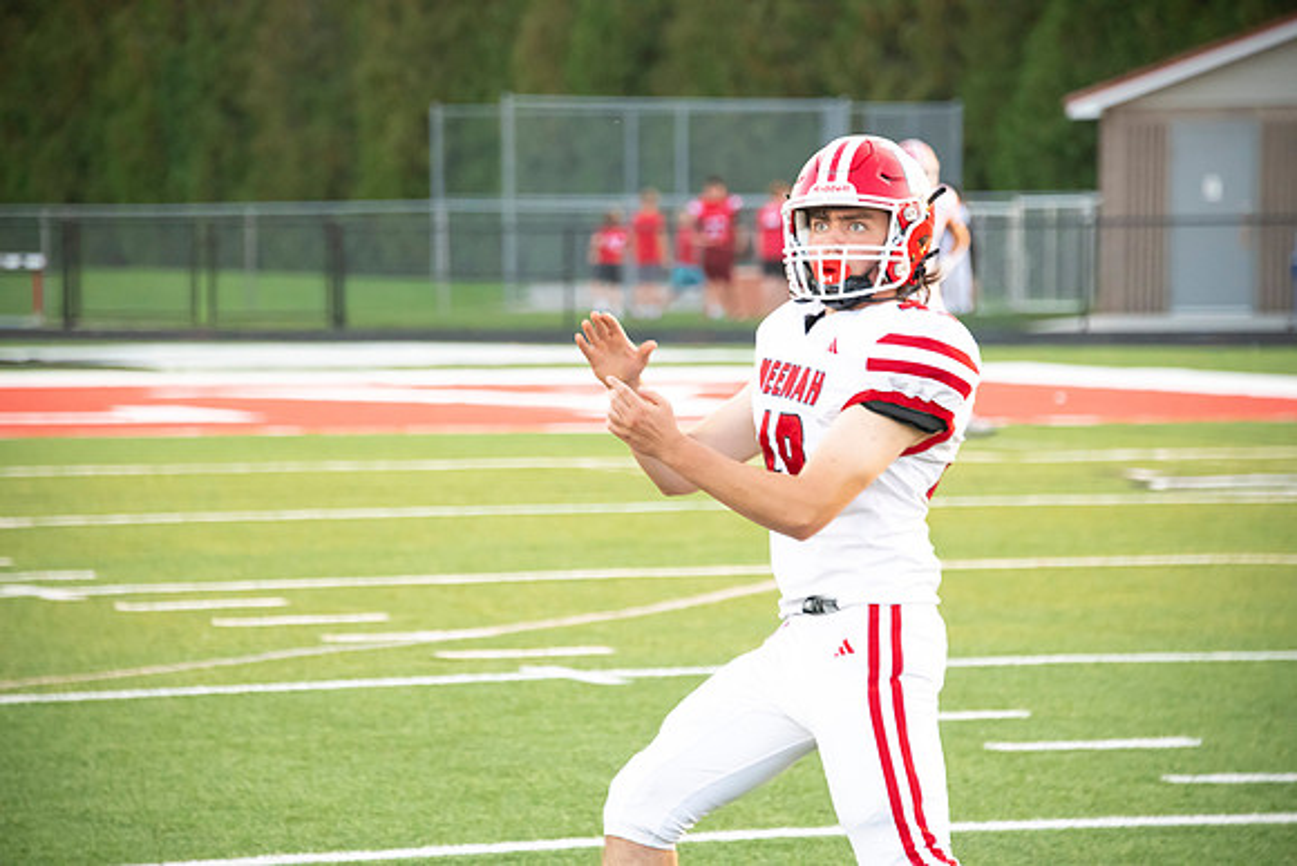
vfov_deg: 7.2
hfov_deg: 10.8
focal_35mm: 190
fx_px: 6847
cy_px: 433
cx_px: 648
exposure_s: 1/640
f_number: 5.6
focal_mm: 190
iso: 4000
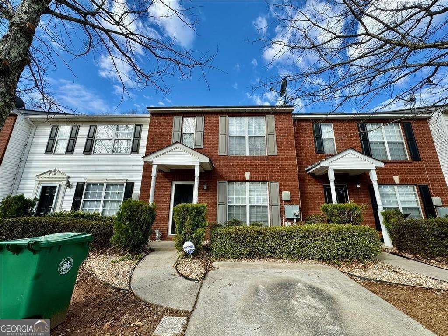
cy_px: 168
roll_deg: -1.0
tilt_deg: +13.9
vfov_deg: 85.7
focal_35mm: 14
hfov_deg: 102.1
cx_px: 224
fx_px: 181
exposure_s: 1/879
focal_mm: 2.22
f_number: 2.2
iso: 50
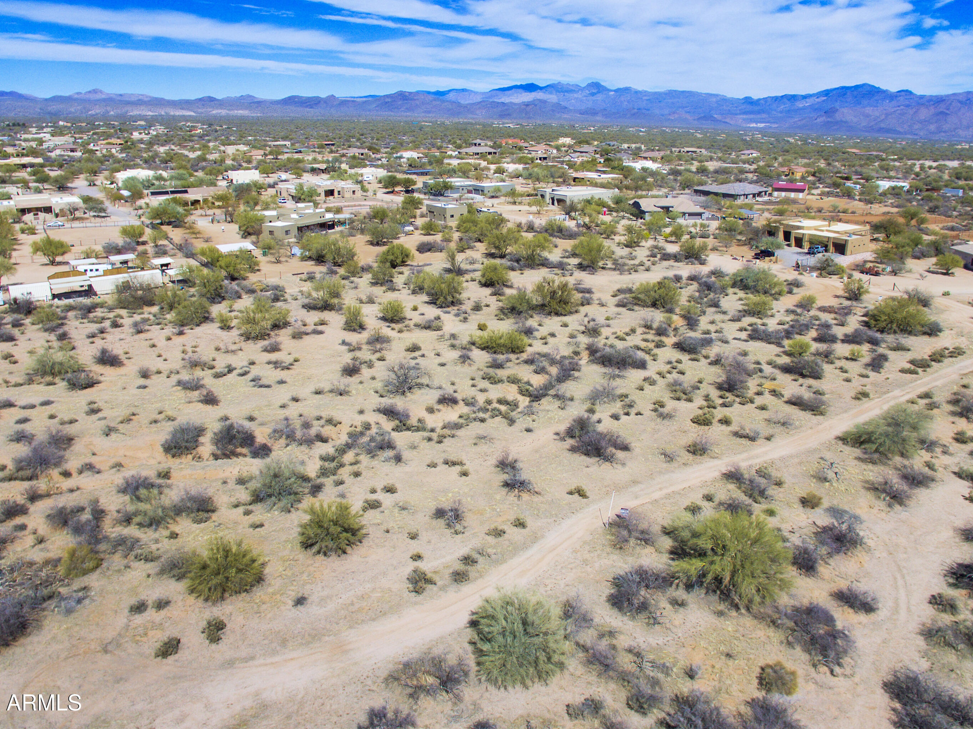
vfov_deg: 61.0
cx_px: 484
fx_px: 618
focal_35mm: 22
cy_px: 338
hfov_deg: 76.4
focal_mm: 3.61
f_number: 2.8
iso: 100
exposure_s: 1/2000
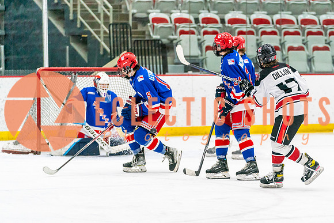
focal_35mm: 214
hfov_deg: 9.6
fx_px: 1990
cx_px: 221
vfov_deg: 6.4
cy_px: 148
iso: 3200
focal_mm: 154
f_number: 2.8
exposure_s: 1/1250
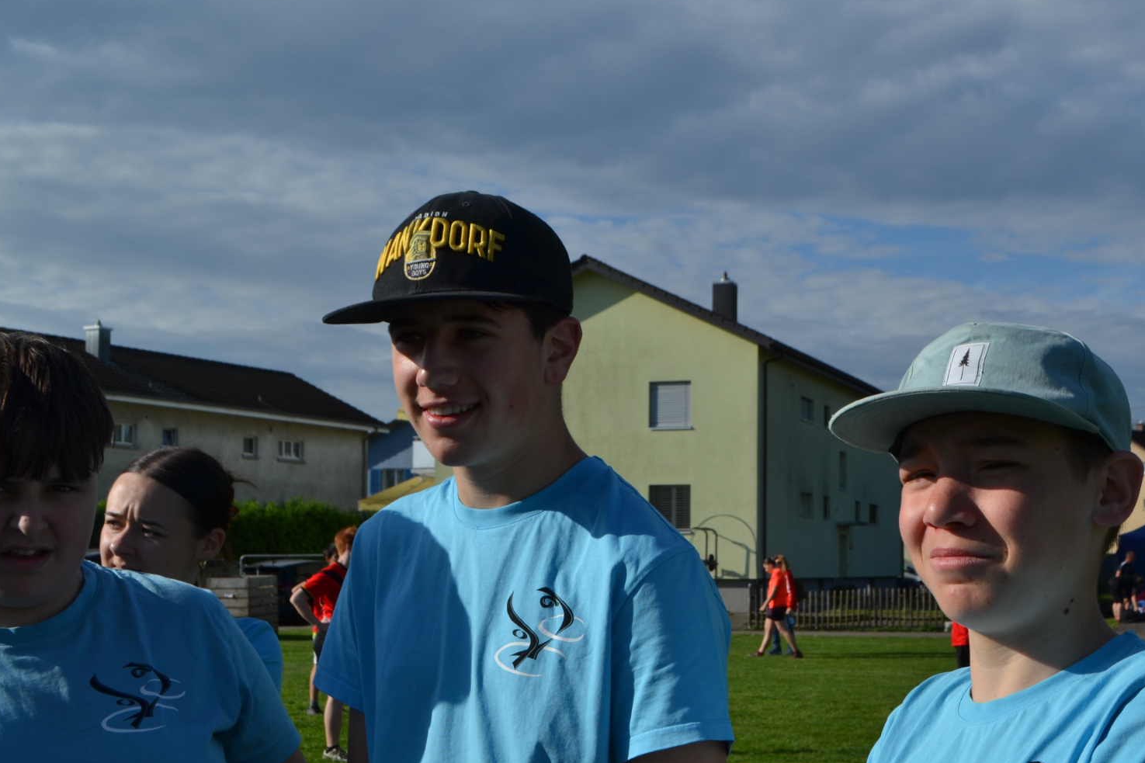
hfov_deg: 39.2
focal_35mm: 50
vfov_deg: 26.9
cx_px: 750
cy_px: 444
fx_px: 1590
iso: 100
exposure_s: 1/320
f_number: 9
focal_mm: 24
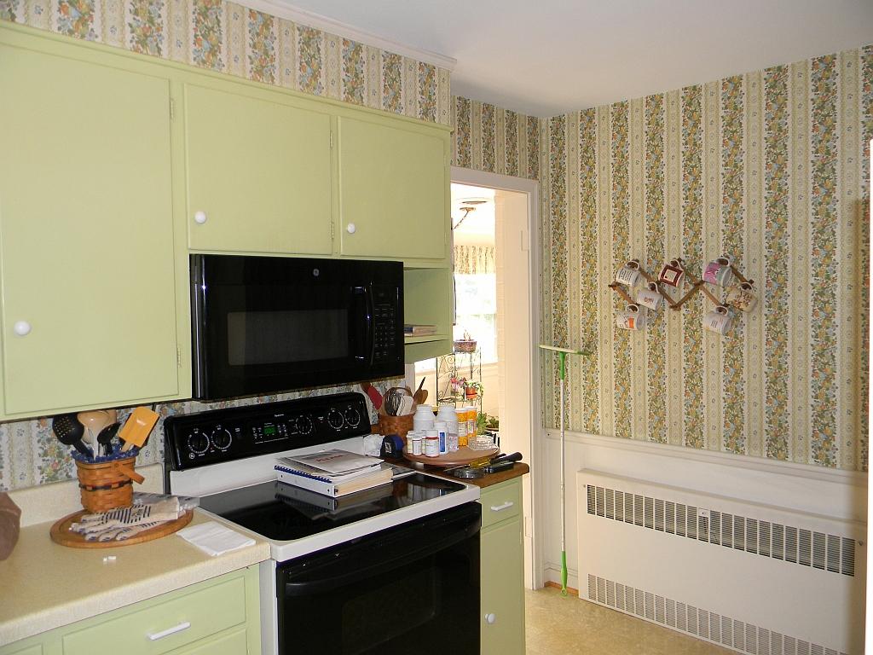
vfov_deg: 49.7
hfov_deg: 63.4
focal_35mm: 28
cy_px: 328
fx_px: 706
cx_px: 436
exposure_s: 1/30
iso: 133
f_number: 3.5
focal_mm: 5
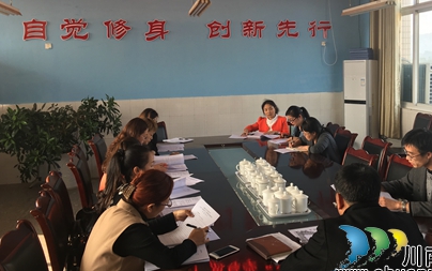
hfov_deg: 51.2
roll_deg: +1.7
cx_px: 257
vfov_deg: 33.4
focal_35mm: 38
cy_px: 98
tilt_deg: -2.0
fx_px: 448
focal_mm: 4.15
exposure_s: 1/100
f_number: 2.2
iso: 25
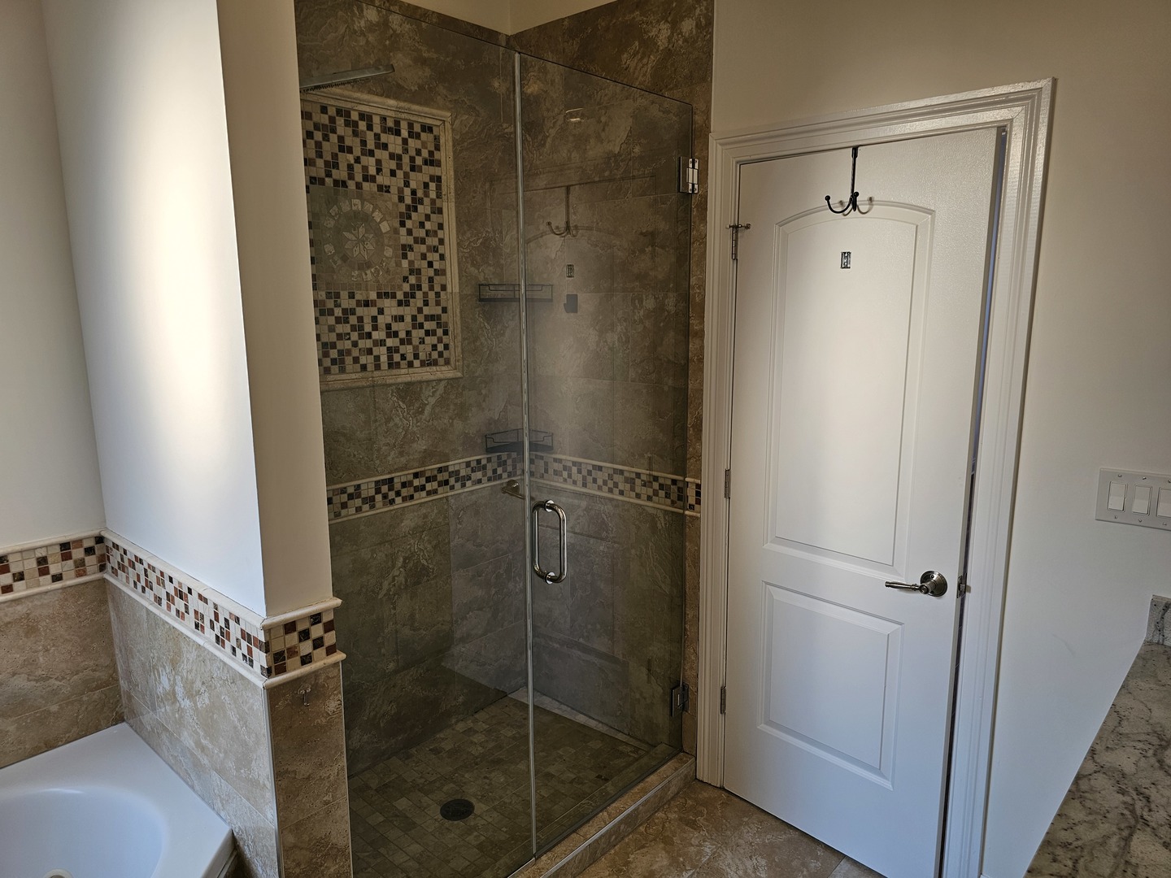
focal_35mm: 23
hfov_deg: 73.9
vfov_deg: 58.9
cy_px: 439
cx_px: 586
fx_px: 778
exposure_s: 1/120
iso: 50
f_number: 1.7
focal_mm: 6.3
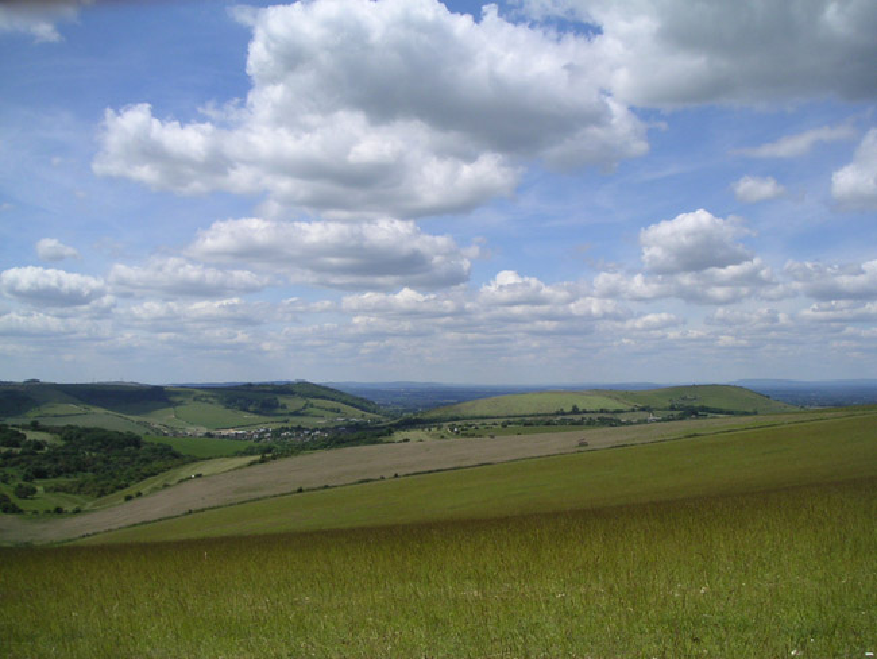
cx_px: 438
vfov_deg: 37.7
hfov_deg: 49.0
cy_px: 330
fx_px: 963
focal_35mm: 38
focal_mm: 6
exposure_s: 1/350
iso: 50
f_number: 6.7
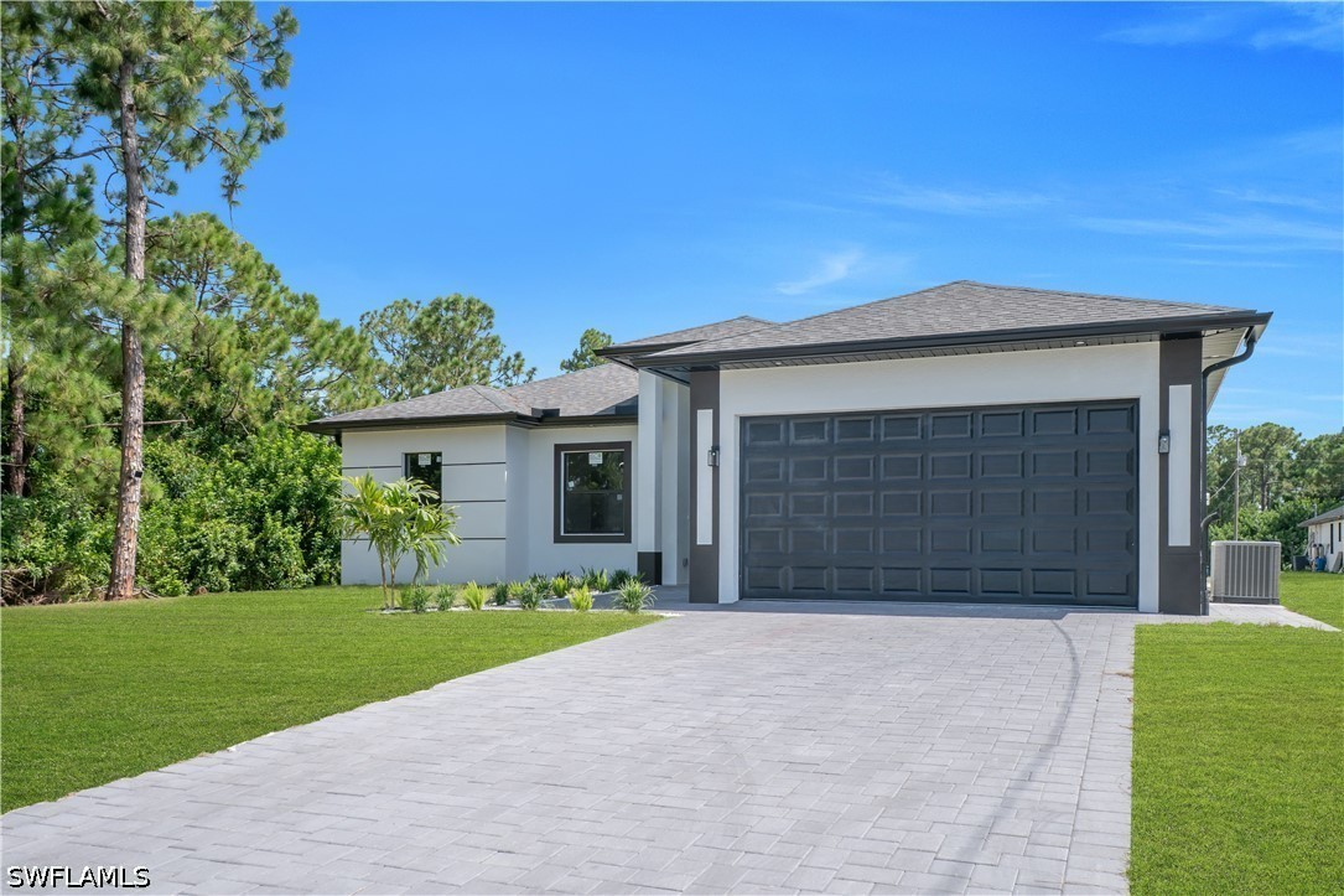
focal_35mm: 30
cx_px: 672
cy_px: 448
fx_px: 1120
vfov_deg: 43.6
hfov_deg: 61.9
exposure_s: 1/250
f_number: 8
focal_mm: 20
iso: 100
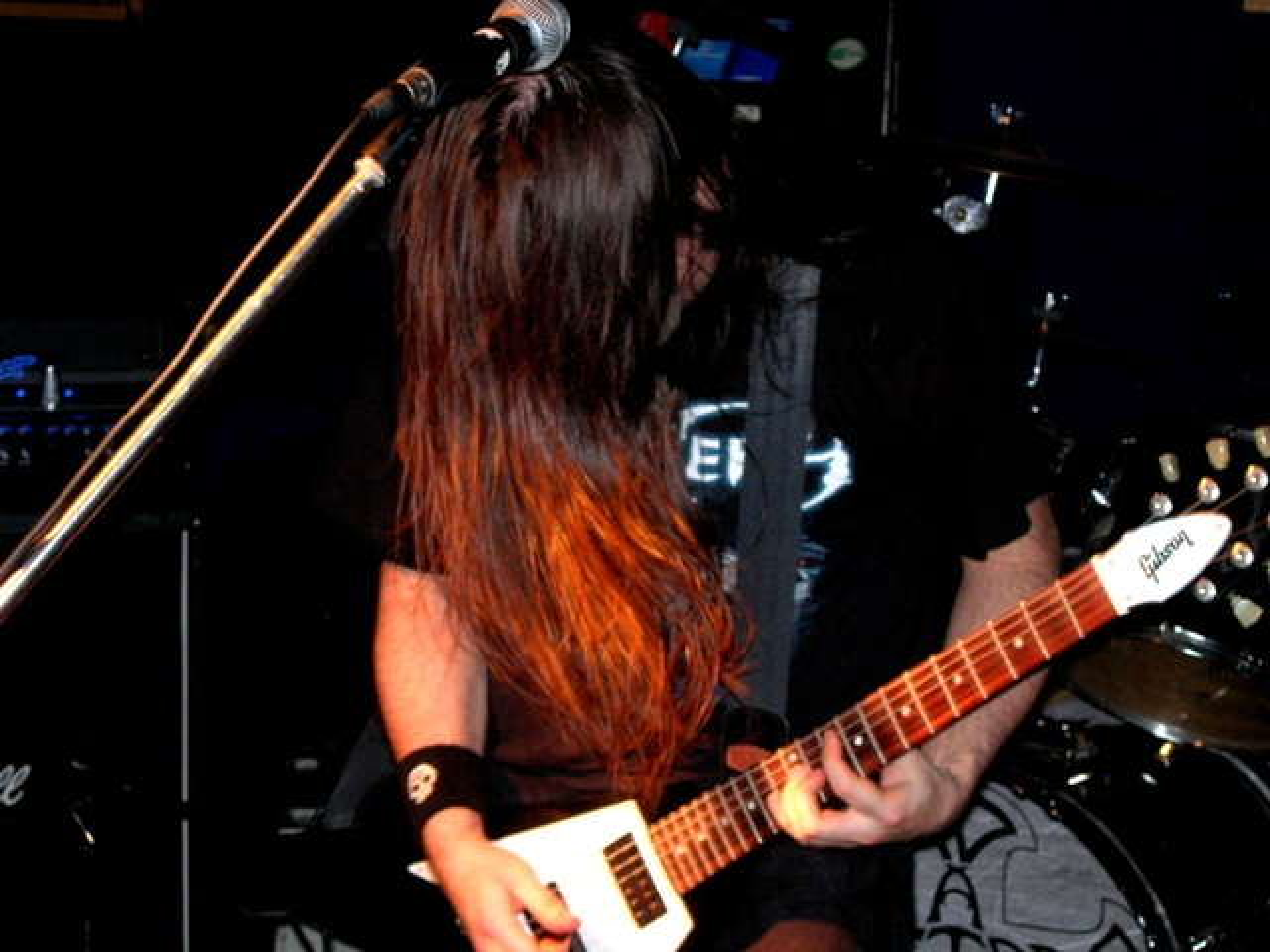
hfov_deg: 17.4
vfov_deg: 13.1
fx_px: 4146
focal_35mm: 113
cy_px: 476
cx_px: 635
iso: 200
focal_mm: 23.4
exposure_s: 1/60.1
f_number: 4.9
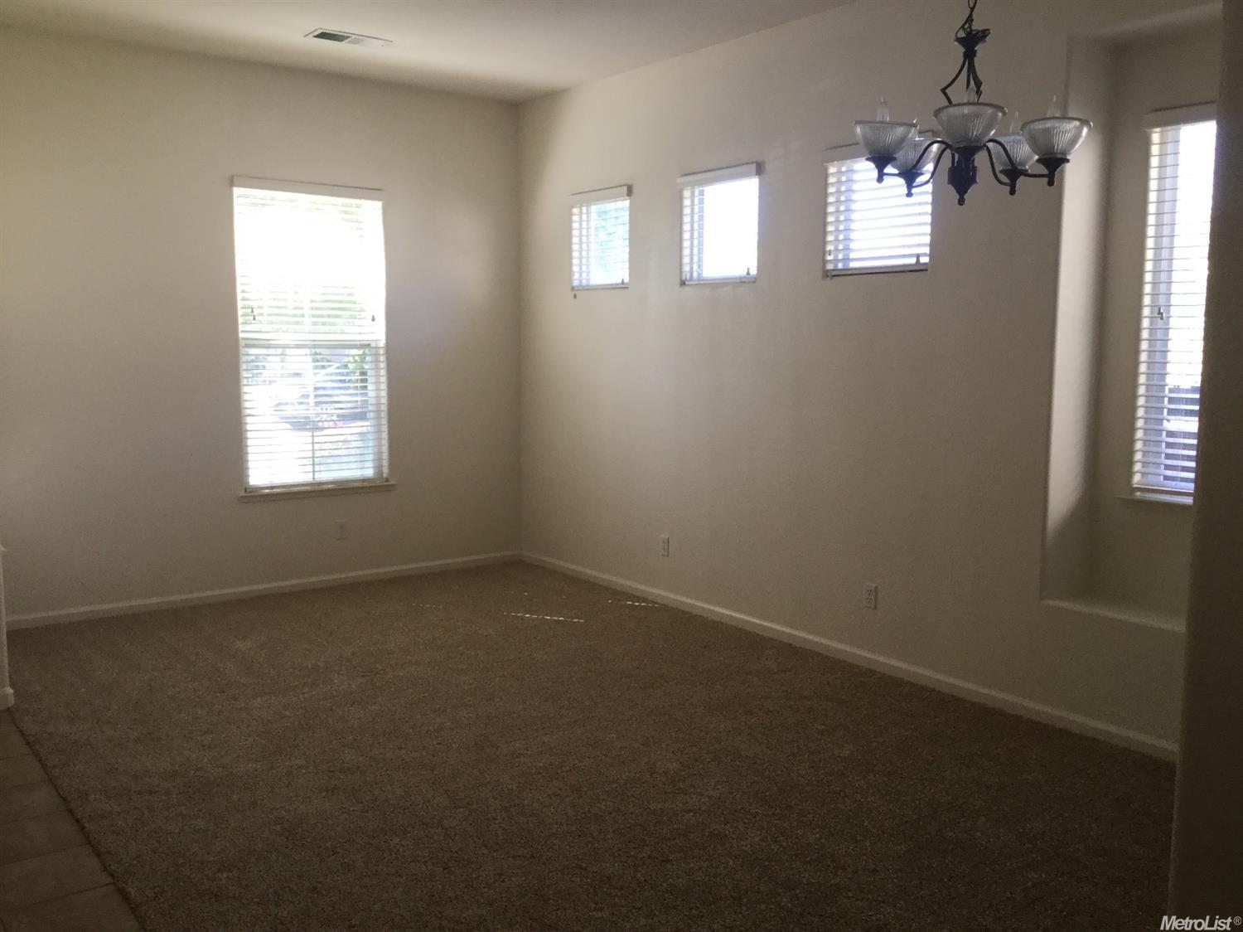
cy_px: 466
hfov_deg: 58.4
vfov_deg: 45.4
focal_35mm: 31
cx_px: 622
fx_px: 1113
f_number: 2.4
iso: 32
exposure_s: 1/40
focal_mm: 3.3
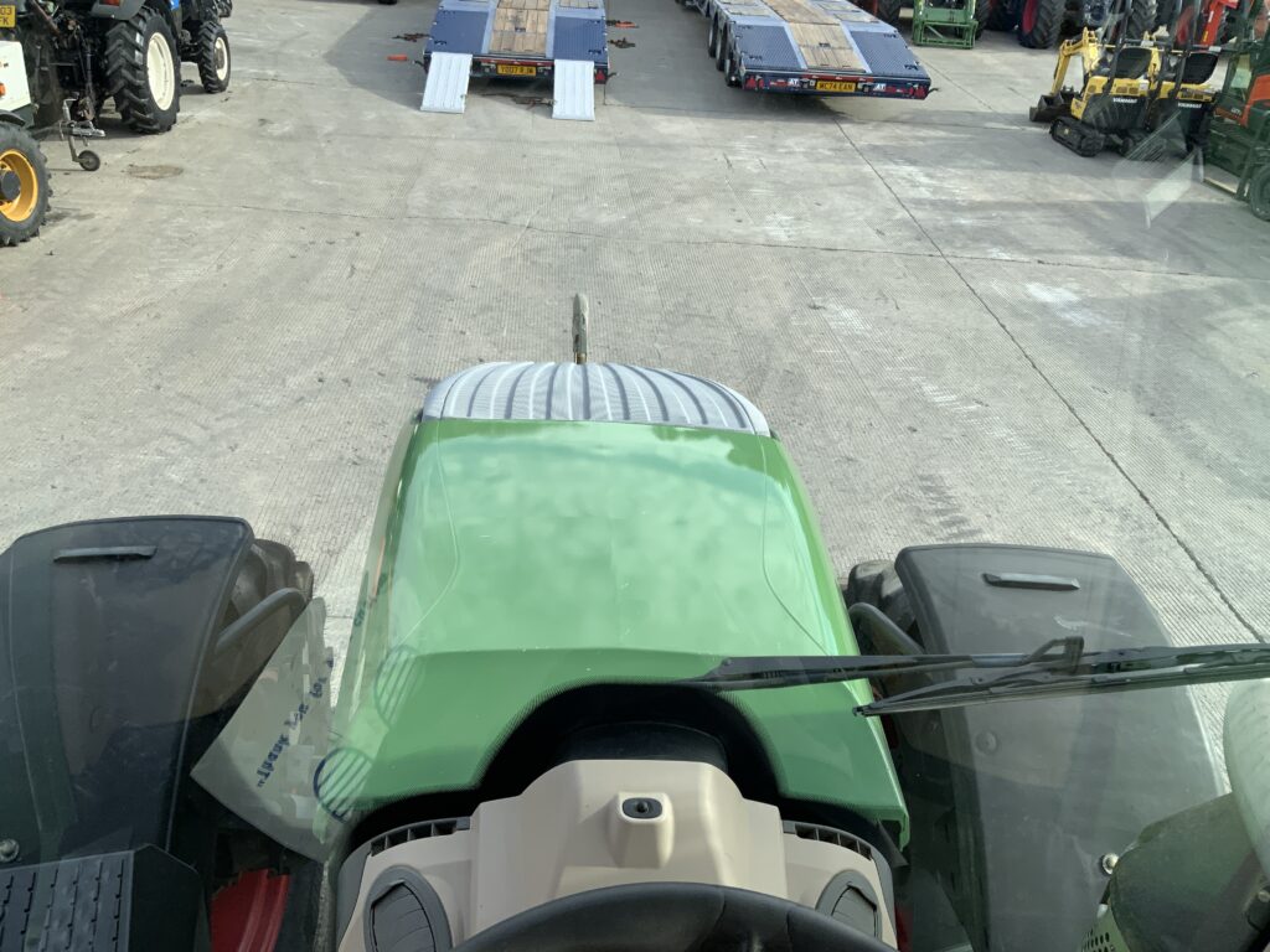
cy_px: 476
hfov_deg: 61.7
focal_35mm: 29
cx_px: 635
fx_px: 1064
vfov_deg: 48.2
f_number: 1.8
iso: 16
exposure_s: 1/465
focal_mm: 3
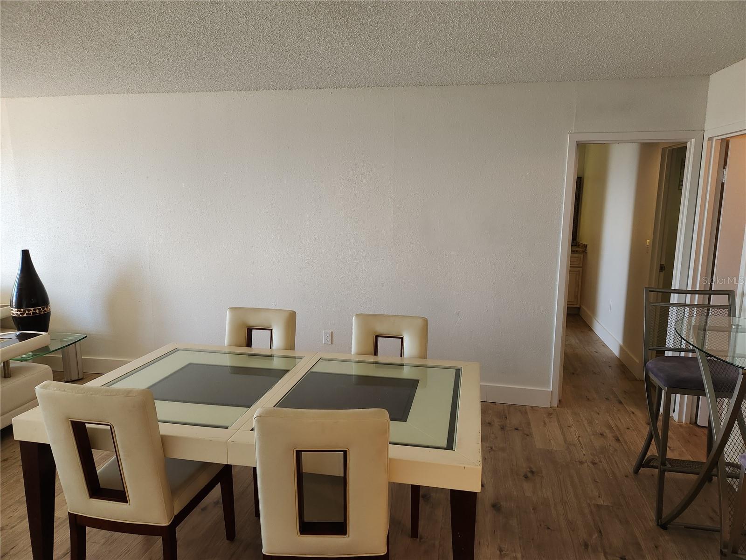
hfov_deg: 73.9
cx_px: 373
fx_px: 496
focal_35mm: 23
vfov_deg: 58.9
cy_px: 280
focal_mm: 5.4
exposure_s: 1/120
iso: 250
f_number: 1.8
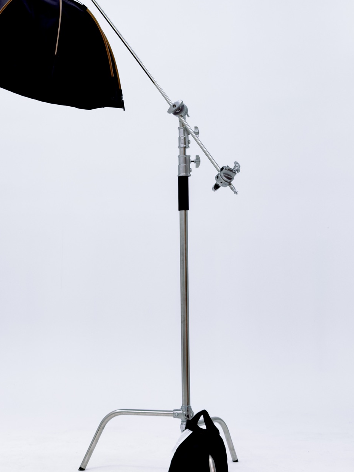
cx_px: 135
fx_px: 846
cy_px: 200
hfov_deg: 23.6
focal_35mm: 62
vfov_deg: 31.1
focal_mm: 6.76
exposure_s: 1/140
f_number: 1.8
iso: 50
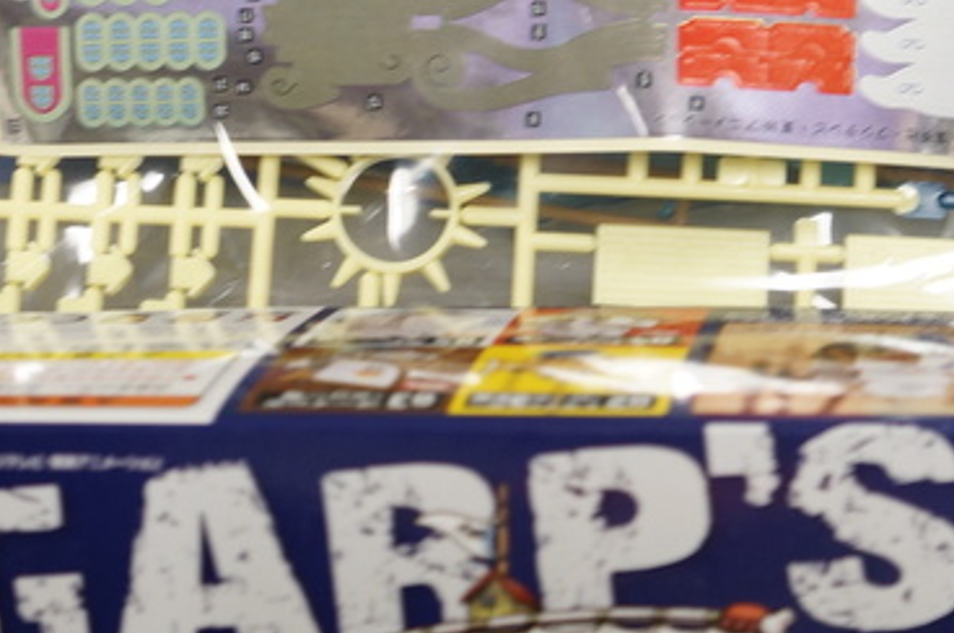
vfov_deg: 12.7
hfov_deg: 19.3
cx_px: 583
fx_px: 2804
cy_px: 31
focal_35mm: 106
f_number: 4
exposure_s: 1/30
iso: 500
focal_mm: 26
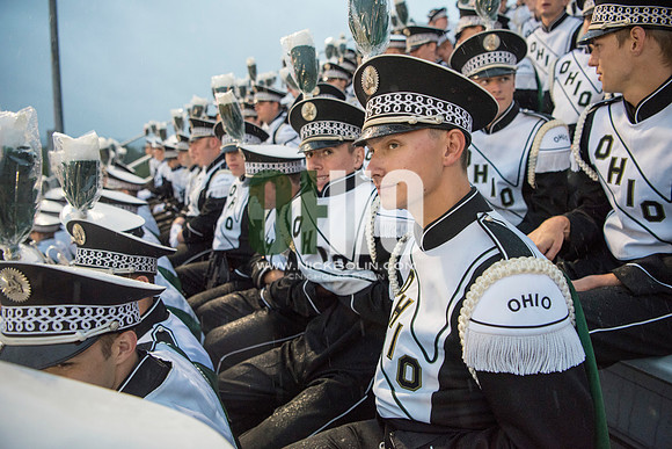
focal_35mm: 24
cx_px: 336
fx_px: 448
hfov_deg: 73.7
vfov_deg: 53.2
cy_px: 224
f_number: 3.2
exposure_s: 1/320
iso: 2000
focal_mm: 24
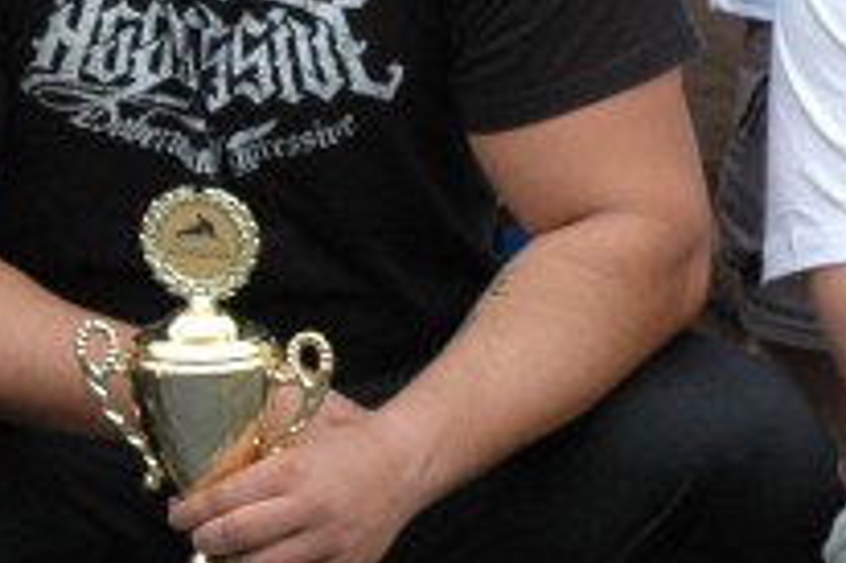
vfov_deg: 5.4
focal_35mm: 256
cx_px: -768
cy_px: 224
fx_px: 6011
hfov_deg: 7.7
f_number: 7.1
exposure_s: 1/200
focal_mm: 44
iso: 500
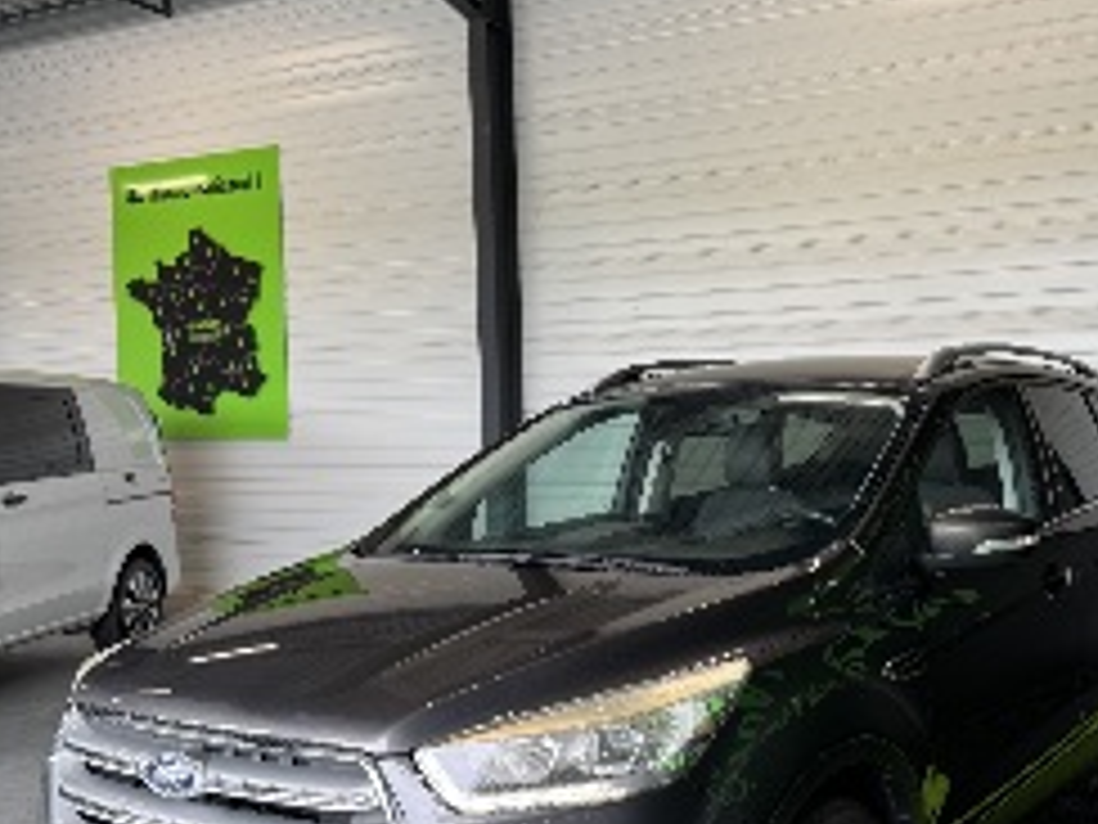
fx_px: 1300
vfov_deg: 34.9
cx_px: 711
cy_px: 536
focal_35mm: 41
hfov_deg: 45.2
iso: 100
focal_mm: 6.76
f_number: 1.78
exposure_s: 1/121
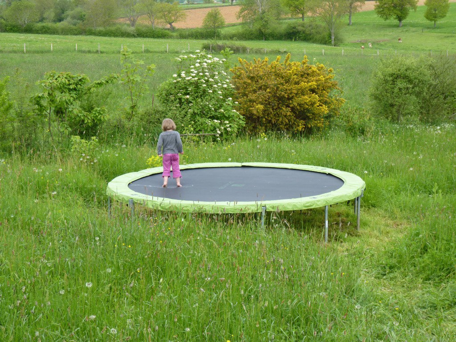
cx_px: 228
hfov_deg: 24.1
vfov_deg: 18.2
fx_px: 1067
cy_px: 171
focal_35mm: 81
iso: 80
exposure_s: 1/160
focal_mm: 14.4
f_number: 4
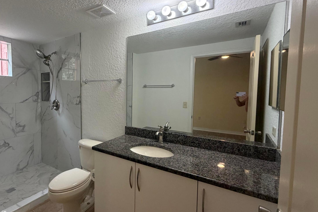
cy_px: 101
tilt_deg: -3.0
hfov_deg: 84.9
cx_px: 116
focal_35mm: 19
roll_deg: +0.0
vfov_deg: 64.5
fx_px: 168
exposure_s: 1/121
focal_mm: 2.22
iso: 200
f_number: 2.2
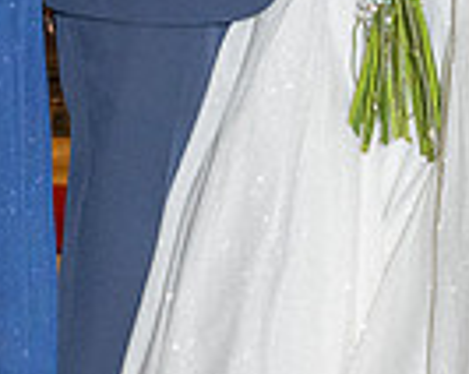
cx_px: 289
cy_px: -242
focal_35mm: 201
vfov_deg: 7.5
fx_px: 2786
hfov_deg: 9.6
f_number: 6.3
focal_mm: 49
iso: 2000
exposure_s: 1/200
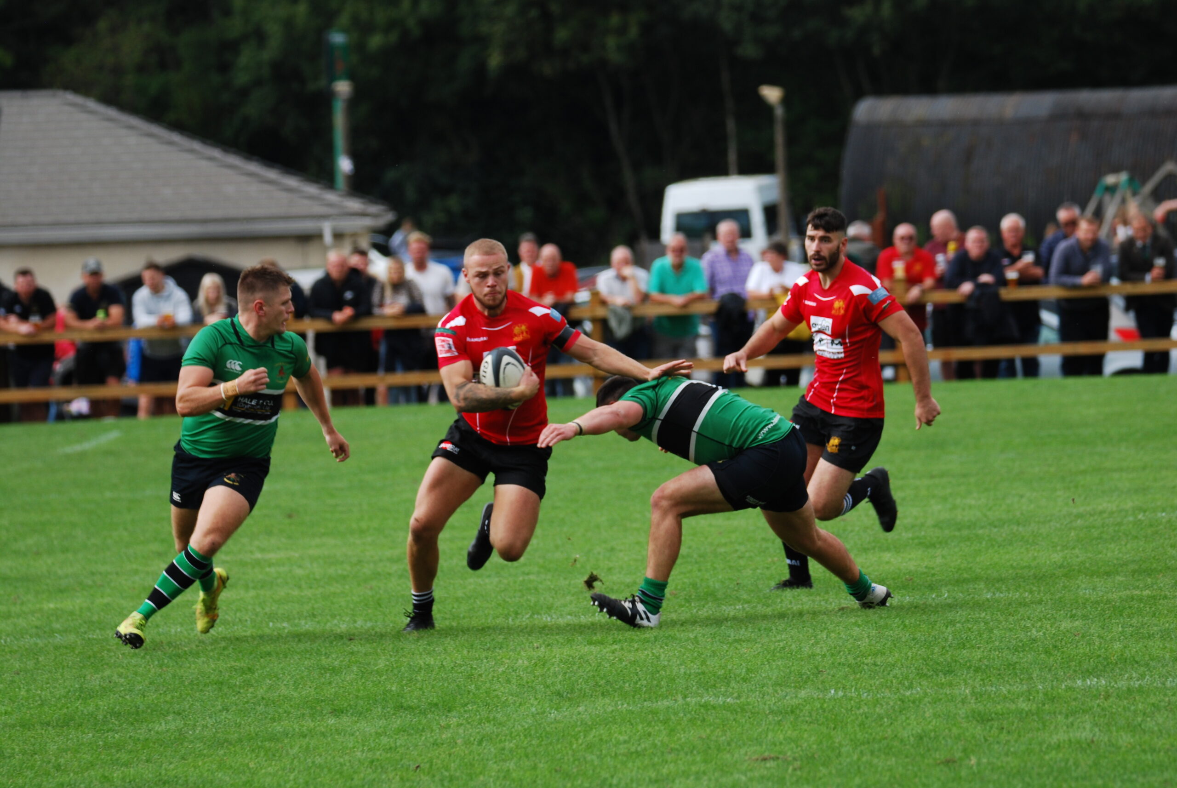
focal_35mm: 390
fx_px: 12767
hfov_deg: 5.3
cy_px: 394
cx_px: 588
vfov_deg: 3.5
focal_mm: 260
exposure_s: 1/640
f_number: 5.6
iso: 200
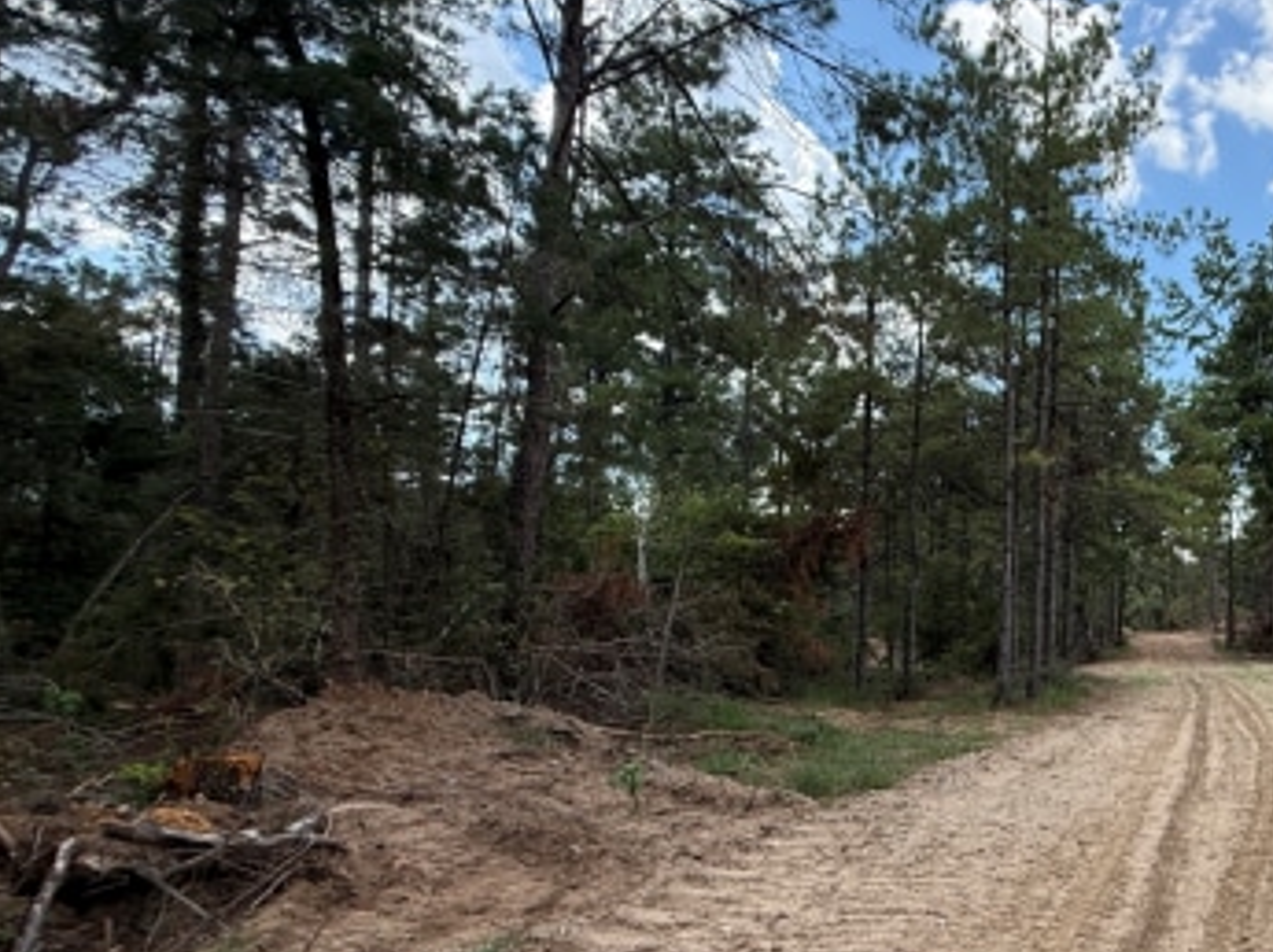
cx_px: 1173
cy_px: 594
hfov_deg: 56.8
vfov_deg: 52.4
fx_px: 955
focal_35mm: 26
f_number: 2.2
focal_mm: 2.22
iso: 64
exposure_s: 1/751
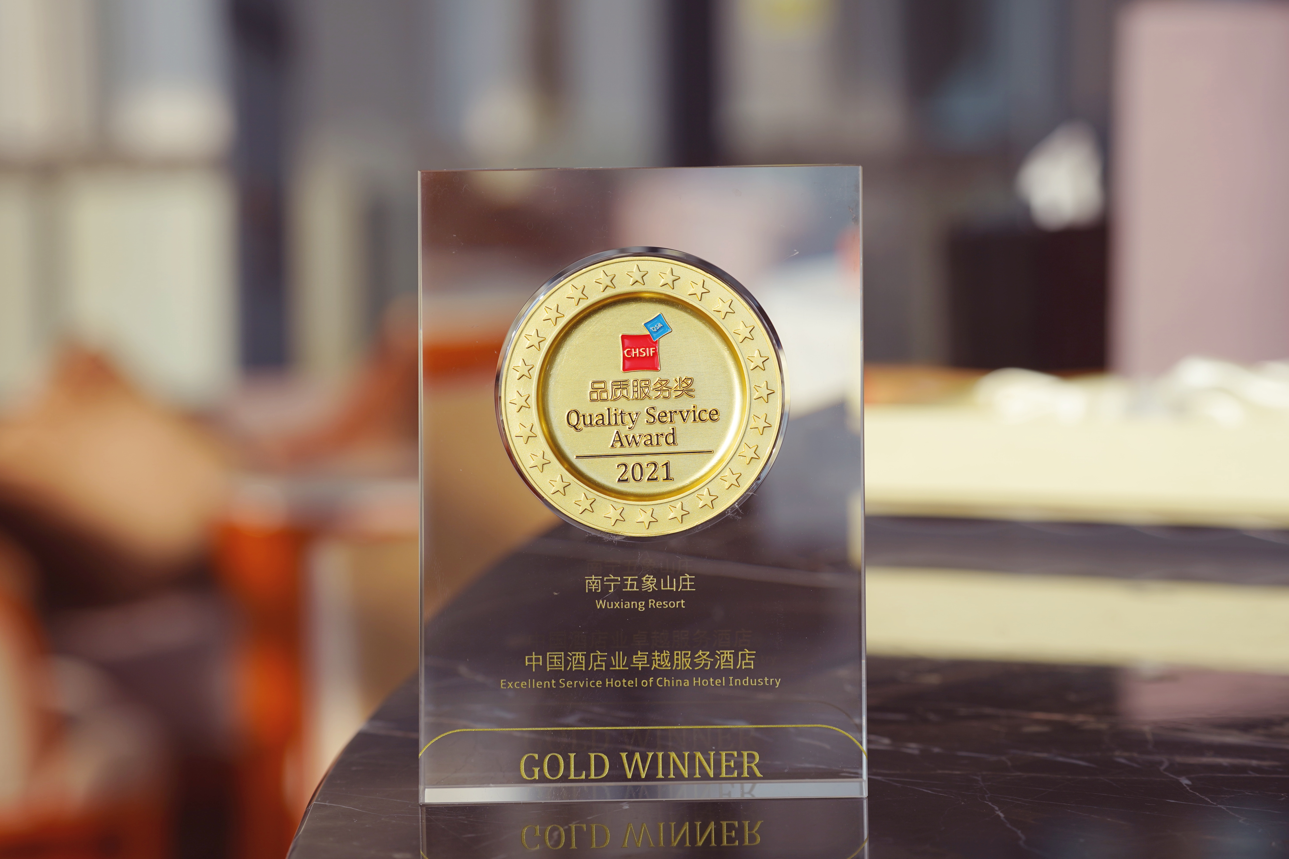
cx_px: 644
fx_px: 3831
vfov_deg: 12.8
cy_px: 430
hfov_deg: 19.1
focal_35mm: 107
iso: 100
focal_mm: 107
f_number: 5.6
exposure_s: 1/320
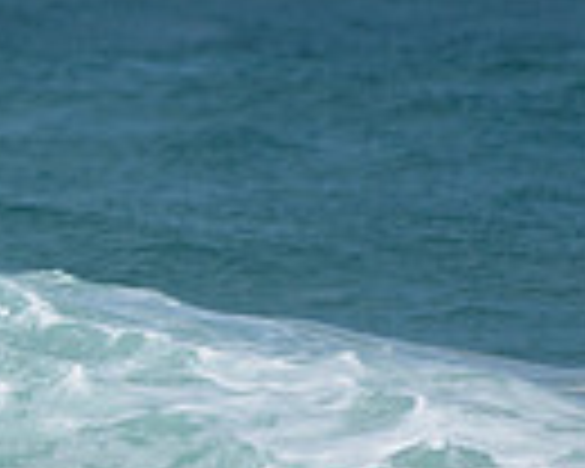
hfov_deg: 0.8
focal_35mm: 2576
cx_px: -876
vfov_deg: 0.6
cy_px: 557
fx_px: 44600
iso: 90
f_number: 5.6
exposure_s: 1/2000
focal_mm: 500
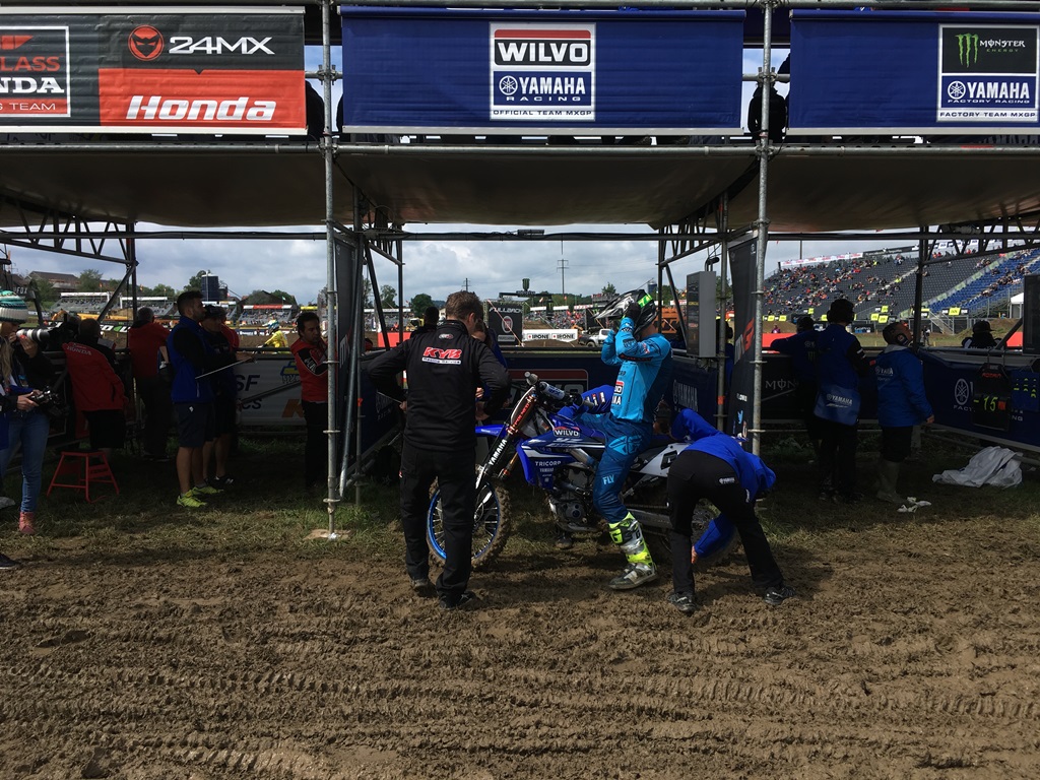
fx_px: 871
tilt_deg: -5.2
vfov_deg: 48.2
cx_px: 520
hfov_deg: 61.7
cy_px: 390
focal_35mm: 29
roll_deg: +1.3
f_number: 2.2
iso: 25
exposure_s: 1/1326
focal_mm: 4.15
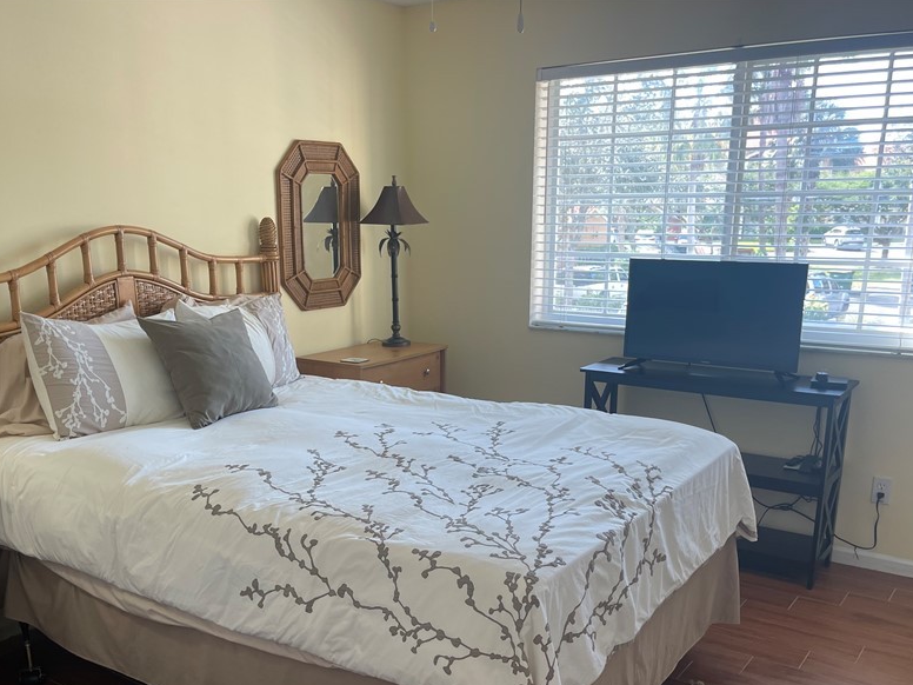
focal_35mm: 33
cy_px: 447
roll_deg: +0.7
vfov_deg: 42.5
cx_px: 411
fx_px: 870
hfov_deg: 55.3
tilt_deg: -15.7
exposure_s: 1/120
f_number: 1.6
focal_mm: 5.1
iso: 64
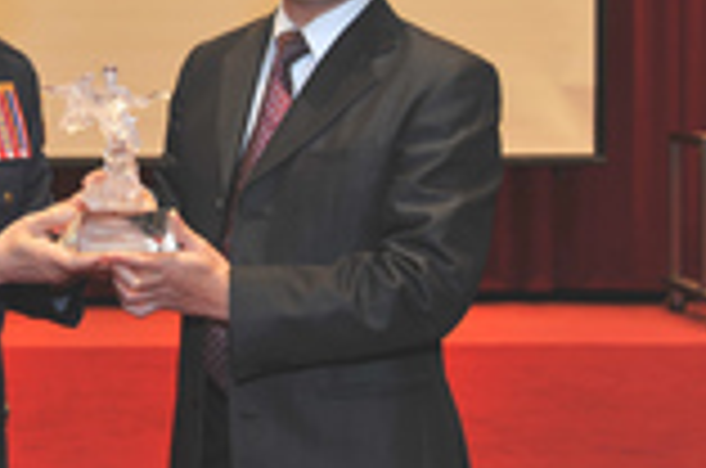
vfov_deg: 14.7
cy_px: 72
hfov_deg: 21.8
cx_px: 117
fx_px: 1801
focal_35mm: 92
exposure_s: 1/60
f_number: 5
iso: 250
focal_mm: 36
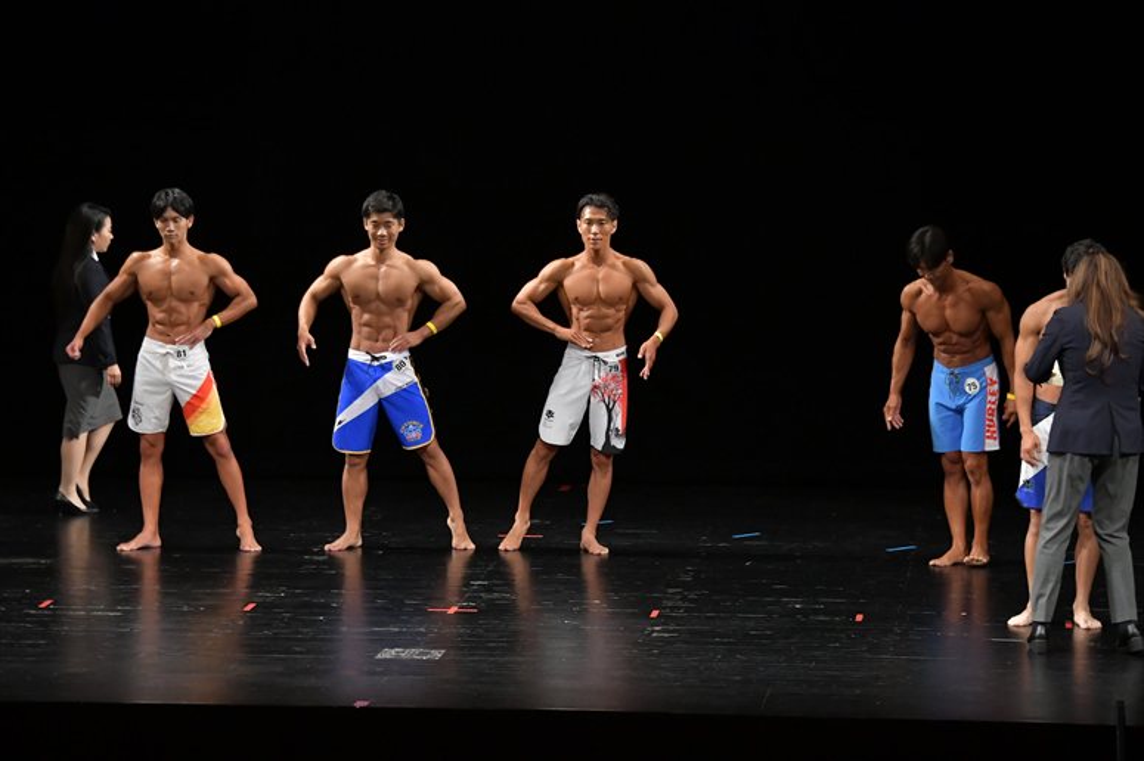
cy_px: 380
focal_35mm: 168
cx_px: 572
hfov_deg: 12.2
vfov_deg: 8.2
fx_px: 5336
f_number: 5.6
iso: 3200
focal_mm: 112
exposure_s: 1/400
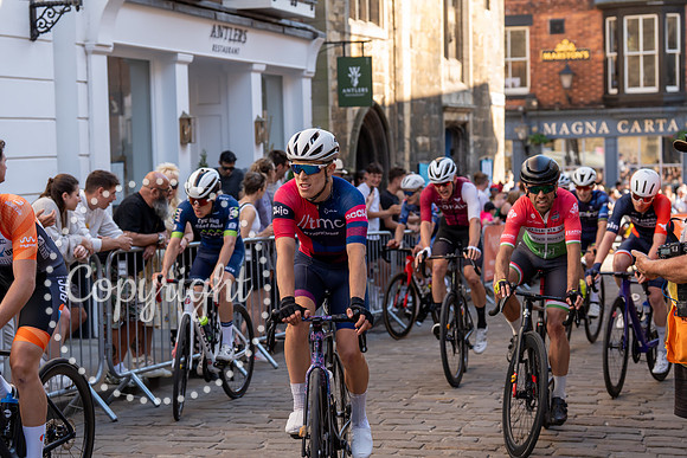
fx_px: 1336
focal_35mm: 70
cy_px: 229
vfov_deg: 19.5
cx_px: 344
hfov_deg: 28.8
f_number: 4
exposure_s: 1/1000
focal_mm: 70
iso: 640
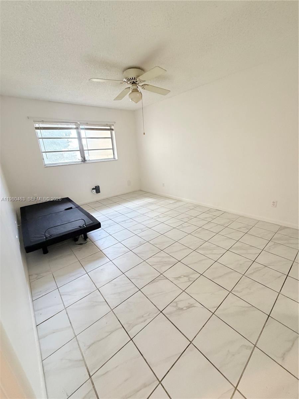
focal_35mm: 14
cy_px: 200
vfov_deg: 102.1
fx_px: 161
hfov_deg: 85.7
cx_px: 150
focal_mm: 2.22
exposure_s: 1/60
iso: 500
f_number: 2.2
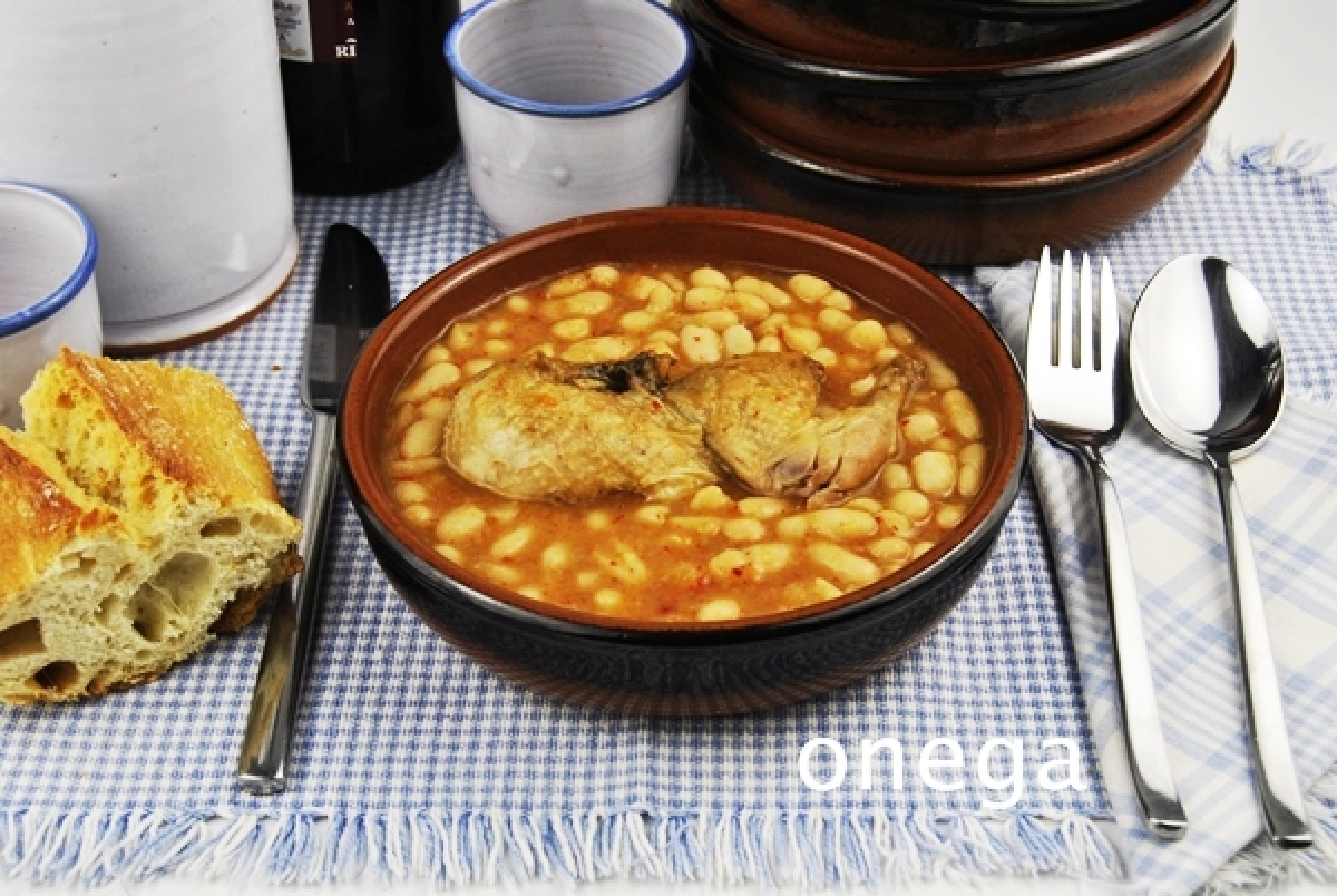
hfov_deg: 33.4
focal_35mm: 60
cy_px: 448
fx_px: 2232
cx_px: 668
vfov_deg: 22.7
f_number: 8
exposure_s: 1/80
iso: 100
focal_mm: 40
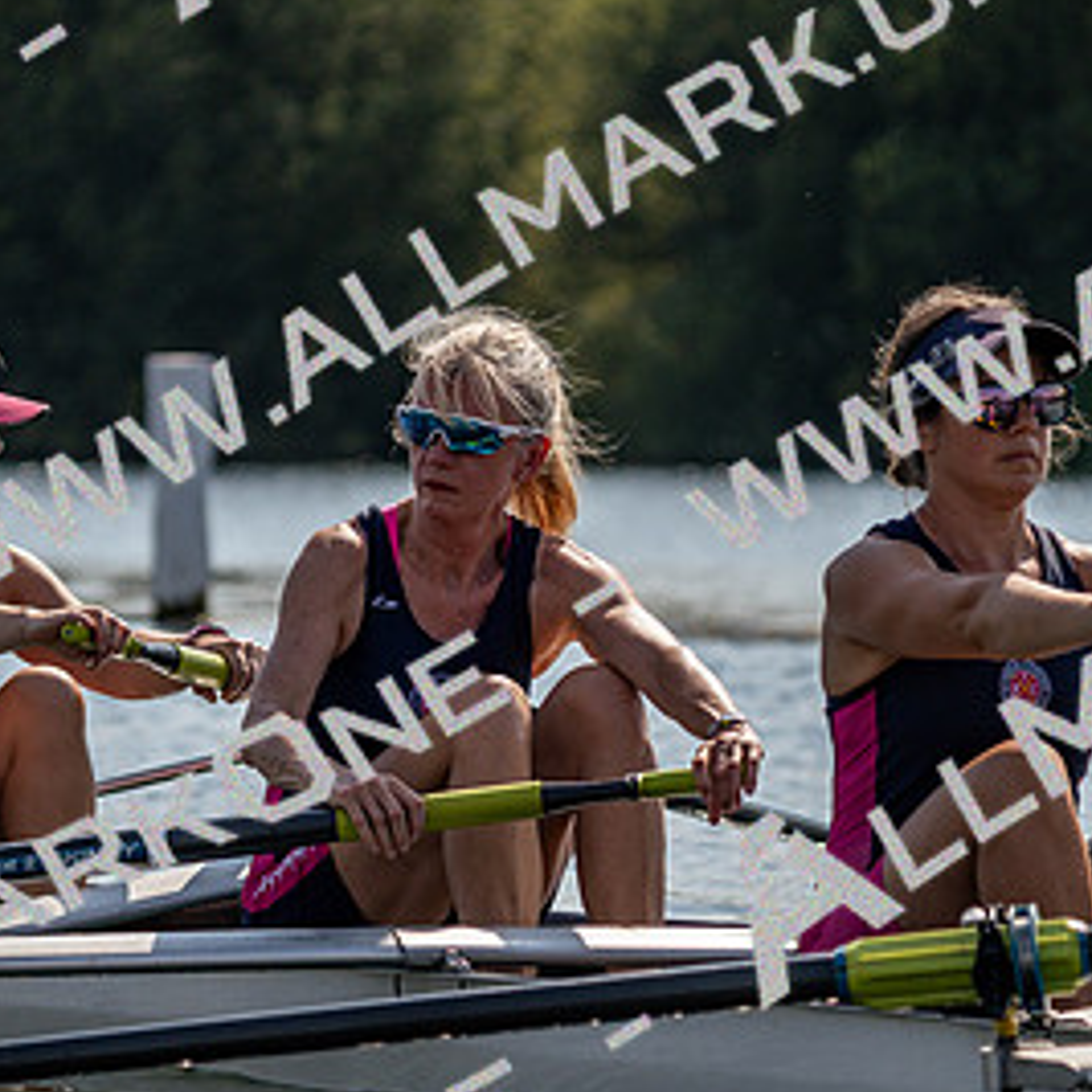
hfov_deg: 4.7
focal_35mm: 370
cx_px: 389
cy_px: 620
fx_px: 13205
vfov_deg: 4.7
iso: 125
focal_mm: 200
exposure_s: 1/1600
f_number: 5.6
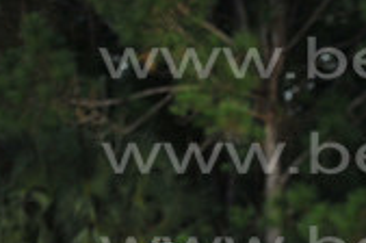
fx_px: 5936
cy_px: 395
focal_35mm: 585
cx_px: 598
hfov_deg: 3.5
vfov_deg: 2.3
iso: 800
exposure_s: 1/1250
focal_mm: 170
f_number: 3.5
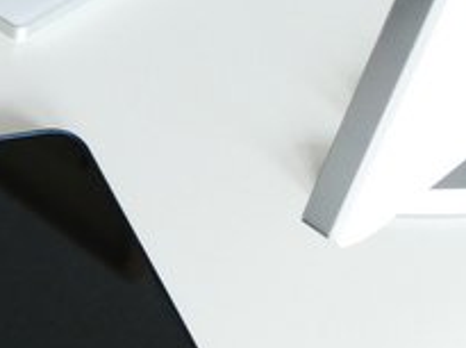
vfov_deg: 11.9
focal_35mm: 124
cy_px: 235
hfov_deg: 14.3
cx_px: -332
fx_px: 1666
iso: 1600
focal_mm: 12.12
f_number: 3
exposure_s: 1/80
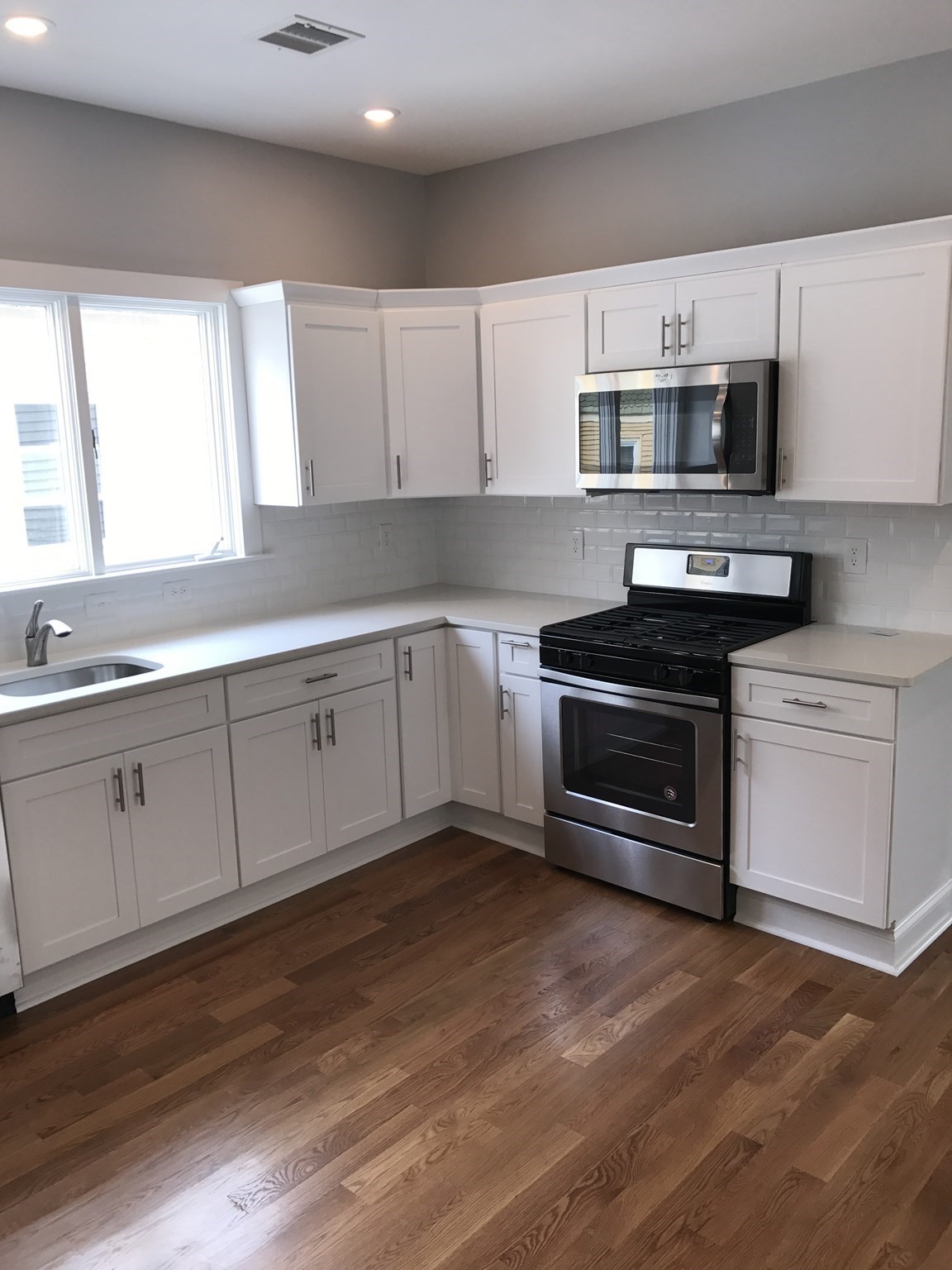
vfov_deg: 63.4
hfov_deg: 49.7
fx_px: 1027
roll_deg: +1.2
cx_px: 476
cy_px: 635
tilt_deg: -10.0
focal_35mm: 28
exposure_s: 1/90
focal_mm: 3.99
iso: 20
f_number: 1.8
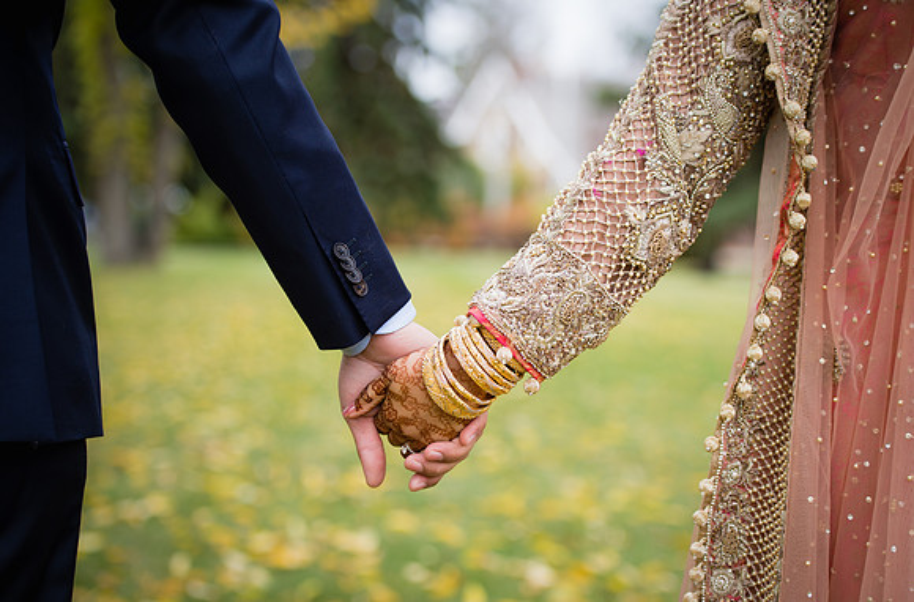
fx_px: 1938
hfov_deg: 26.5
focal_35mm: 77
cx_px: 499
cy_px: 331
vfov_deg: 17.7
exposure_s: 1/250
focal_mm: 70
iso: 200
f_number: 2.8
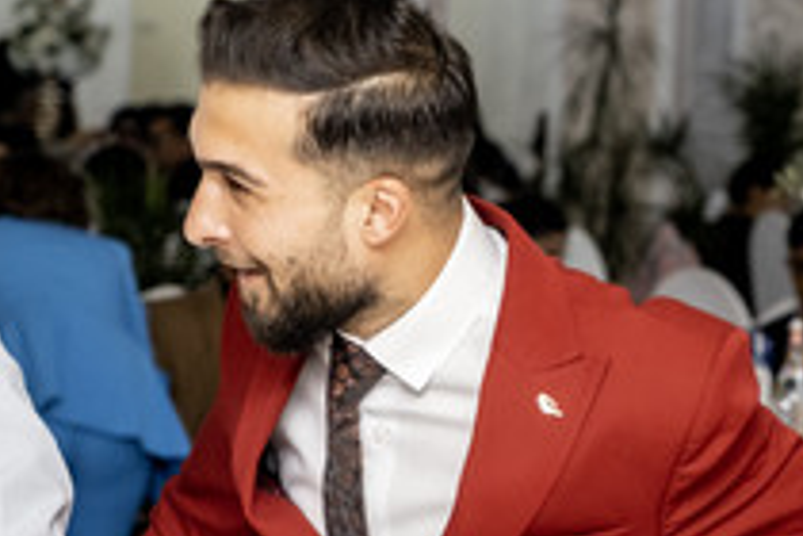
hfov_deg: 11.2
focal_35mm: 183
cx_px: 665
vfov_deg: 7.5
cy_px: 220
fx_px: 4082
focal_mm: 40.1
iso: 1250
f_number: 2.8
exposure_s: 1/160
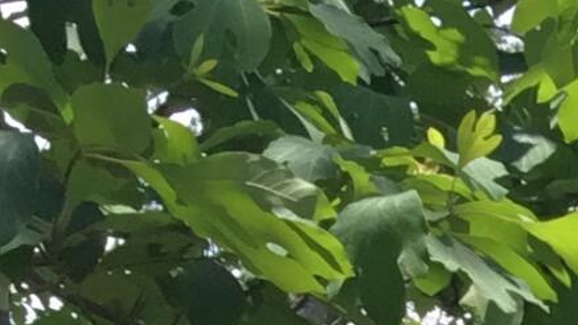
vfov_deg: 4.9
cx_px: 1316
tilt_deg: -6.6
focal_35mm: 232
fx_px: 3556
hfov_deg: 8.6
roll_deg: -1.8
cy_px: 1074
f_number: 2.4
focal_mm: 3.3
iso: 25
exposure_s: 1/525
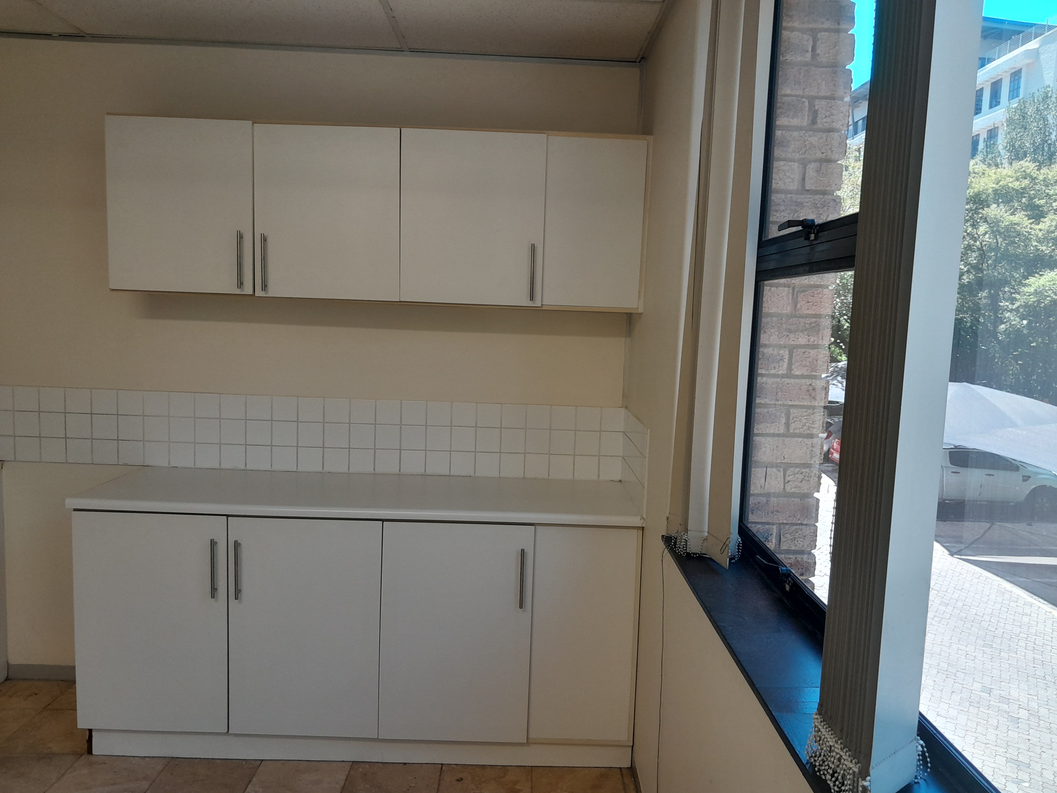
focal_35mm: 27
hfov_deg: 65.3
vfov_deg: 51.4
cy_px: 396
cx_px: 528
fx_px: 824
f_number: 1.8
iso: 160
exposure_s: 1/50
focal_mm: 4
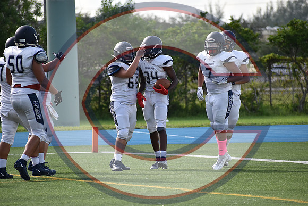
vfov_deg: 3.8
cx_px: 154
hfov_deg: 5.7
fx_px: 3081
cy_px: 103
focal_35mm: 360
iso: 450
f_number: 6
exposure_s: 1/1000
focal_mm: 240
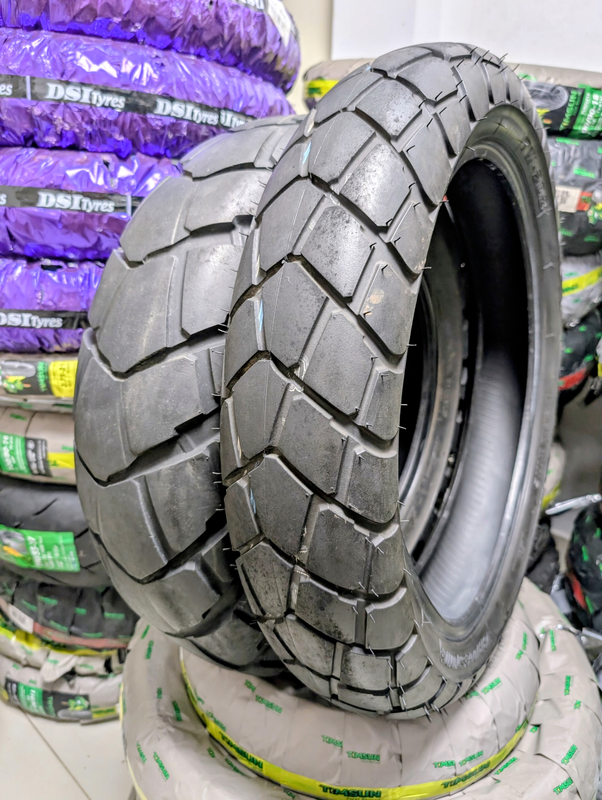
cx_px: 301
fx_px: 555
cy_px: 400
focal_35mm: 24
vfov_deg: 71.5
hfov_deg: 56.9
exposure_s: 1/28.3
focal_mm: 6.9
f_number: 1.68
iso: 19
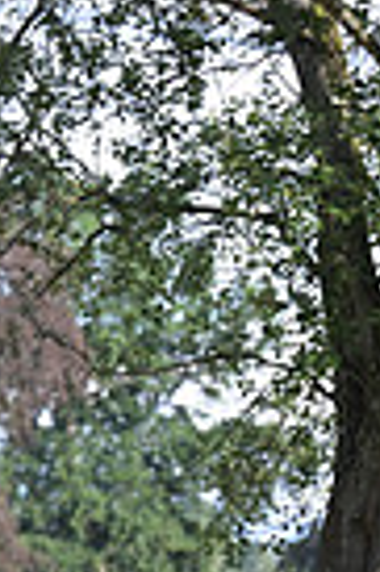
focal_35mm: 442
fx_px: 7016
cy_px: 787
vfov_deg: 4.6
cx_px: 877
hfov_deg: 3.1
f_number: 5
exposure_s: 1/1250
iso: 900
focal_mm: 104
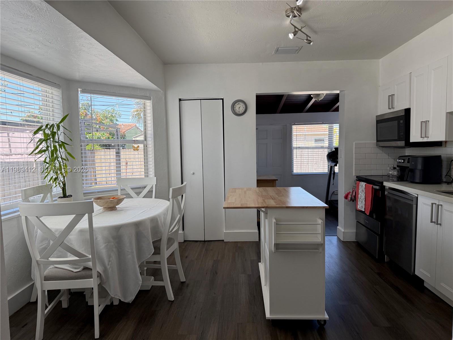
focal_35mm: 24
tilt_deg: -2.6
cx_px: 226
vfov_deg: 56.8
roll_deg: +1.2
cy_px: 170
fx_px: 314
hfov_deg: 71.6
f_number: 1.78
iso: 100
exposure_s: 1/405
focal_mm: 6.76
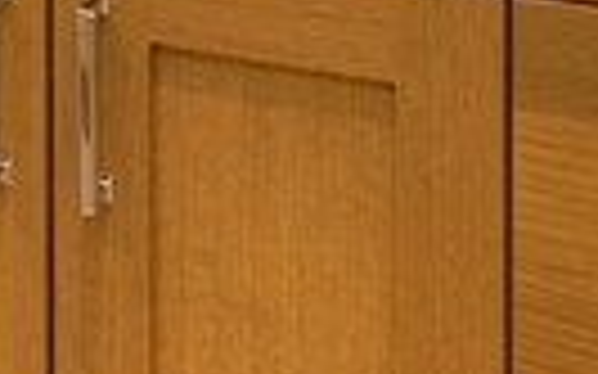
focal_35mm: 130
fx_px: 2117
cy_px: -903
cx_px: -157
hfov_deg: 15.4
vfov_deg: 8.0
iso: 320
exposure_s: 1/8
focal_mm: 16.5
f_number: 11
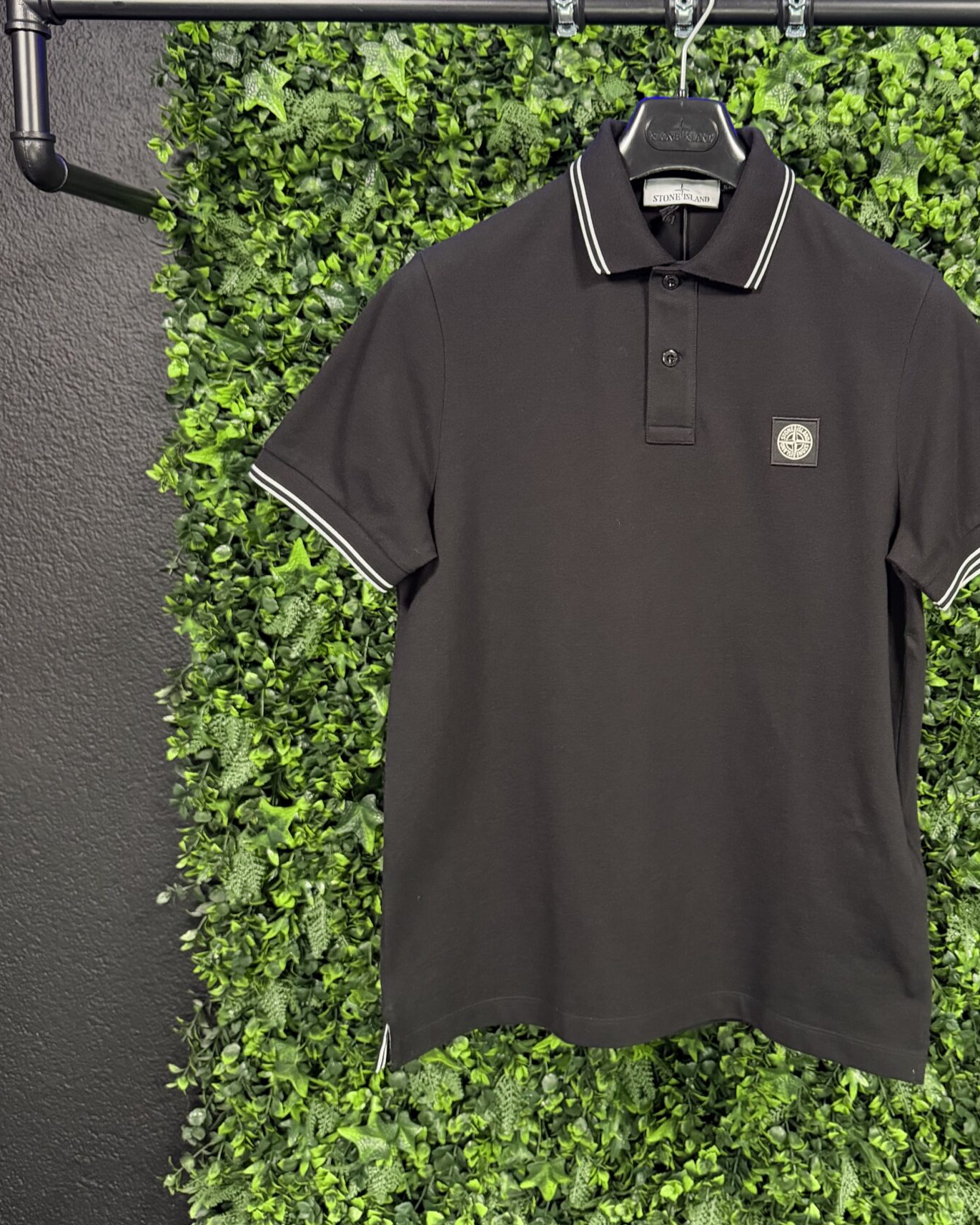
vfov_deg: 51.4
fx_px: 1269
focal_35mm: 35
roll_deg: -0.3
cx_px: 683
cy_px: 527
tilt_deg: -5.5
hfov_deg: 41.5
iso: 800
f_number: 1.78
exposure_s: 1/42
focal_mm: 6.76
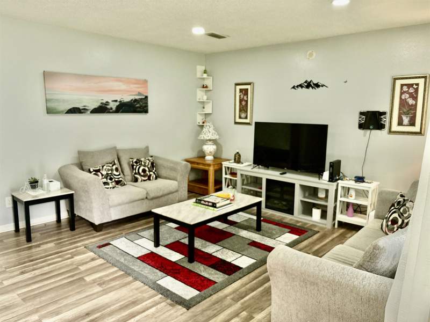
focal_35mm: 26
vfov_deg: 53.1
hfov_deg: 67.3
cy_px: 161
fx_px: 323
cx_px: 215
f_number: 1.6
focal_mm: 5.96
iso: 50
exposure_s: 1/187
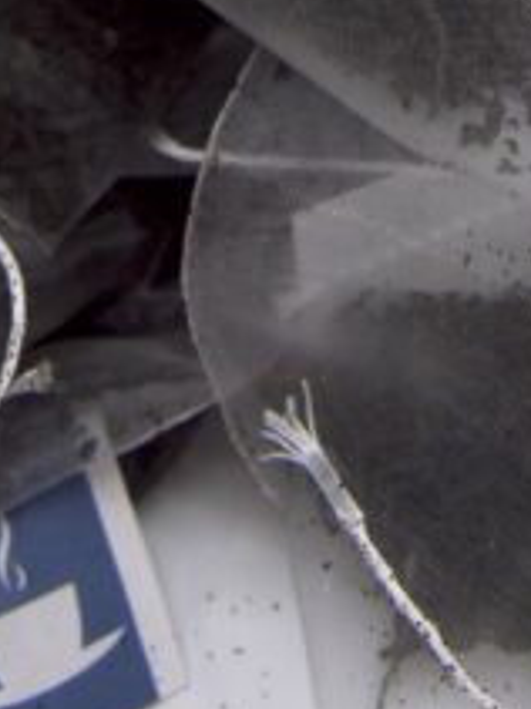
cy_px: -565
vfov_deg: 17.5
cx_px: 346
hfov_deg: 16.2
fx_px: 1863
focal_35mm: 91
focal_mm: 12
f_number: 5
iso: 200
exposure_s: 1/320
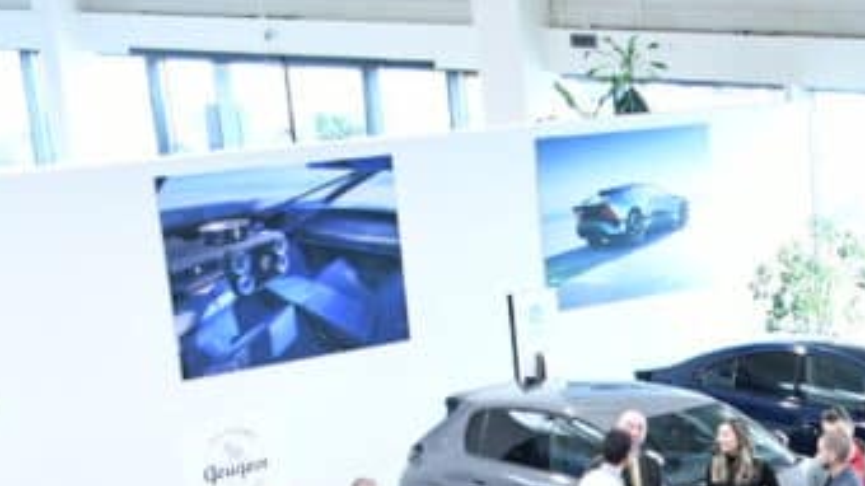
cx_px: 1160
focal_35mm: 104
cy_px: 818
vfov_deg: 11.0
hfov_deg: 18.9
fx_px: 2385
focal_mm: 22
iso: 5000
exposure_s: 1/125
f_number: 5.6
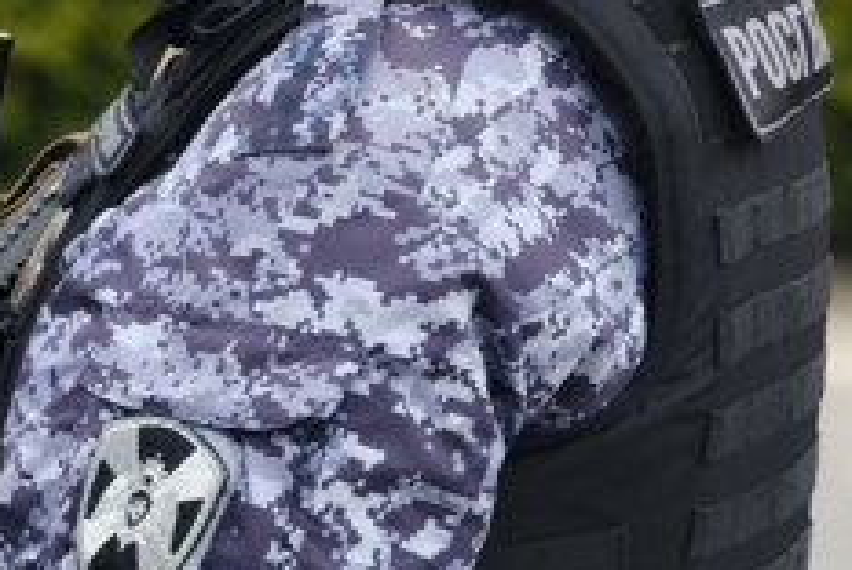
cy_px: 208
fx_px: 3578
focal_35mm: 151
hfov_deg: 13.0
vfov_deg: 9.1
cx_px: -366
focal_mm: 7.1
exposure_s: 1/920
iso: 320
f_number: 4.5
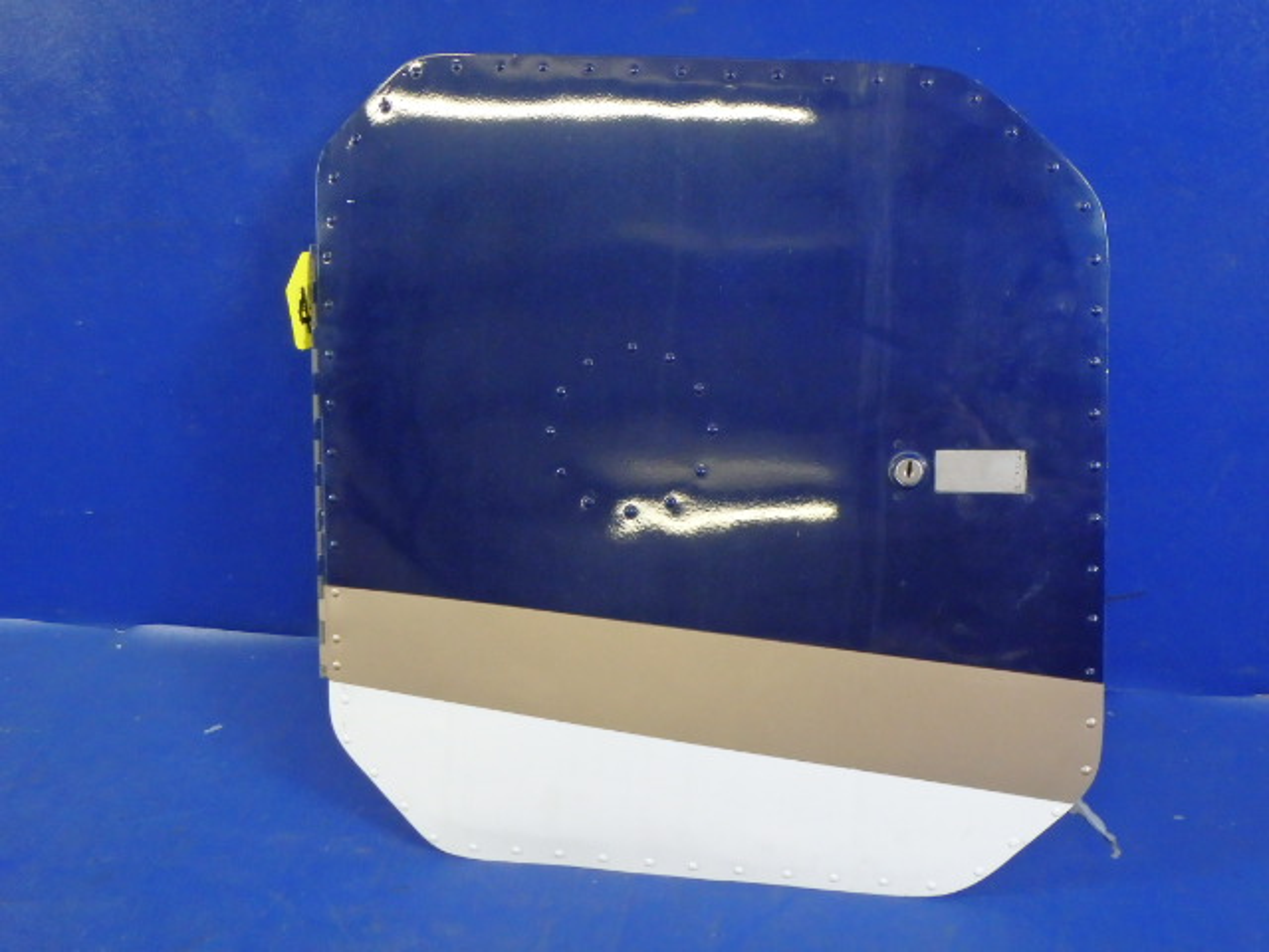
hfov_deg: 63.4
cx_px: 634
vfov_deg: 49.7
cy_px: 476
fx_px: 1026
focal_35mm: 28
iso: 640
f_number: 3.9
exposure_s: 1/30
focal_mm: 5
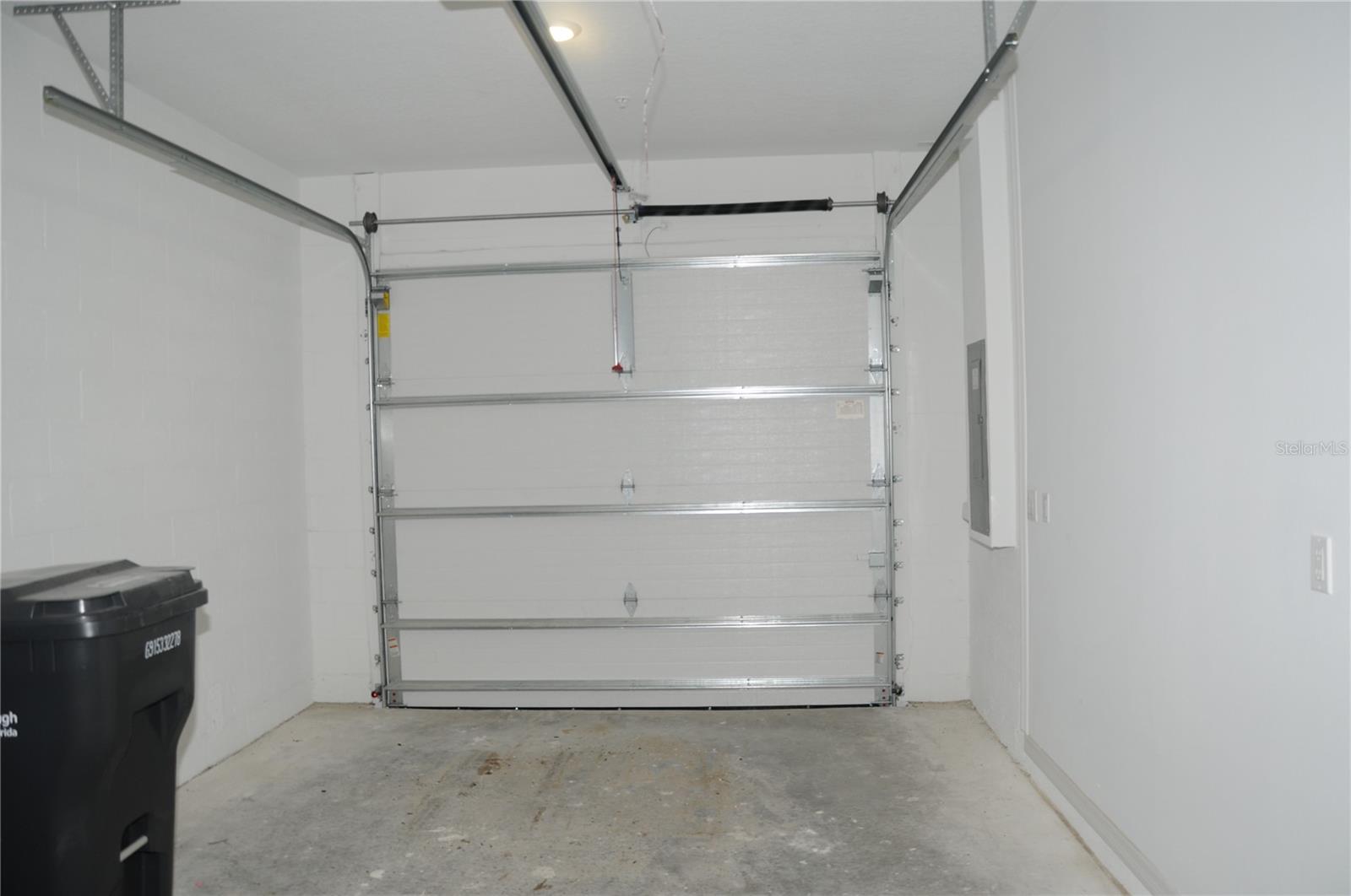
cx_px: 676
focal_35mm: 27
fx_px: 1012
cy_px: 448
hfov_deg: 67.5
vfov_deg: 47.8
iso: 200
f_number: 5
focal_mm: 18
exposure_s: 1/60
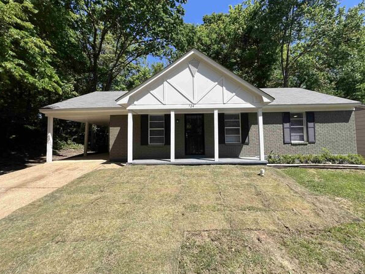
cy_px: 133
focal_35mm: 14
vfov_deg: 85.7
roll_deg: +0.5
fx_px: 148
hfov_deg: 102.0
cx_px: 191
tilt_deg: +2.3
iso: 32
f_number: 1.8
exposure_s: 1/1193
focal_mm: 1.57
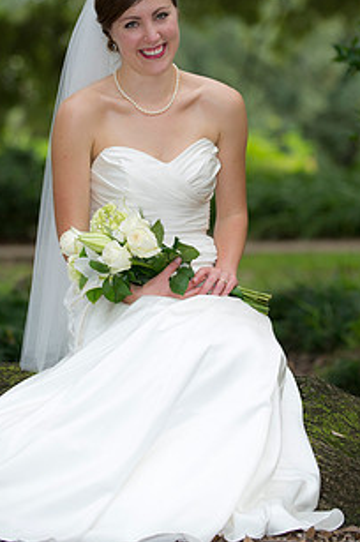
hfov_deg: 8.9
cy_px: 205
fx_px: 2315
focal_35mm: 154
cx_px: 195
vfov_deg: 13.3
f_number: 2.8
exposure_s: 1/200
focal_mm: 105
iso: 400
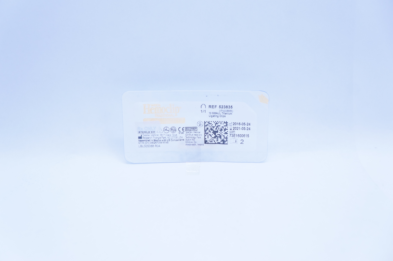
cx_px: 196
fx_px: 507
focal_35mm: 46
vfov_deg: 28.9
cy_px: 130
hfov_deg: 42.4
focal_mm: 31
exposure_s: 1/200
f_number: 4.5
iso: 800
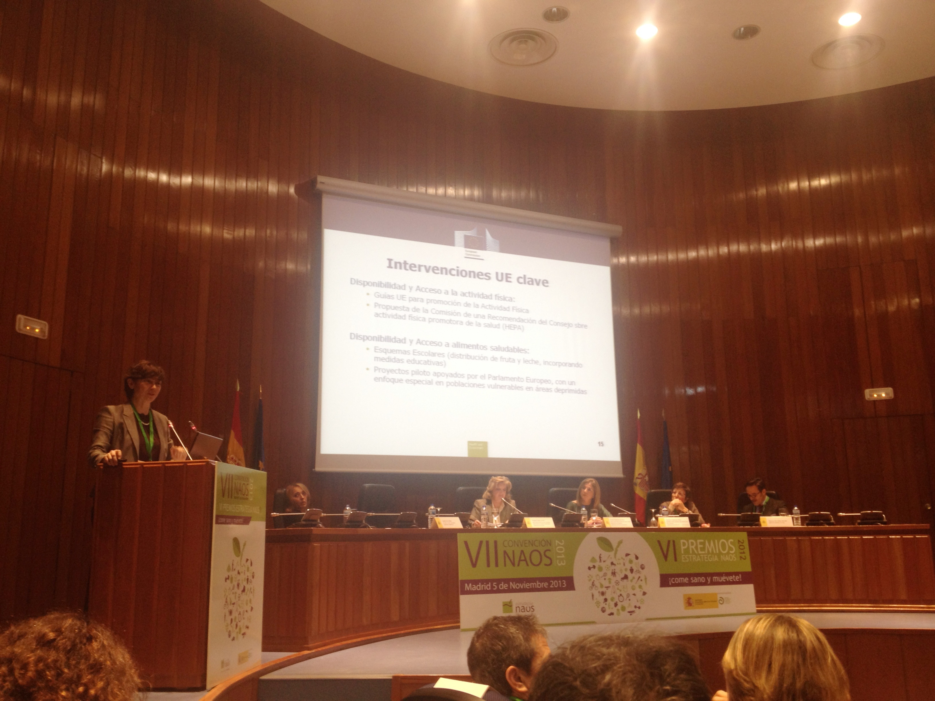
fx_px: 945
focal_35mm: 35
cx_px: 468
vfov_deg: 40.7
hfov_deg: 52.6
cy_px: 350
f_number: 2.4
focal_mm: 4.28
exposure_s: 1/20
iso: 64
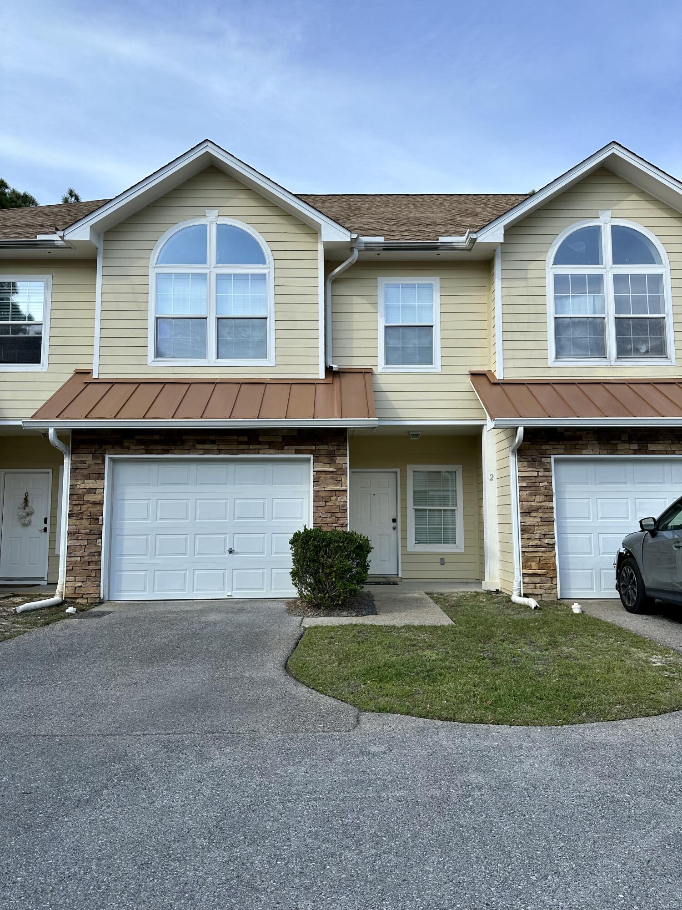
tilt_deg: +6.0
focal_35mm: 24
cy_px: 455
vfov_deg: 71.6
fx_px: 630
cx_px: 341
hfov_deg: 56.8
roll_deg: -0.5
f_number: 1.78
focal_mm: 6.86
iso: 80
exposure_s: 1/3472
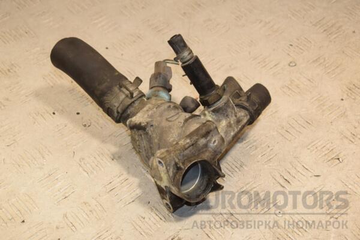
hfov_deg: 23.4
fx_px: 870
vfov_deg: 15.7
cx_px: 180
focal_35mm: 87
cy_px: 120
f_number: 7.1
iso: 800
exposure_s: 1/200
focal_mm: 58
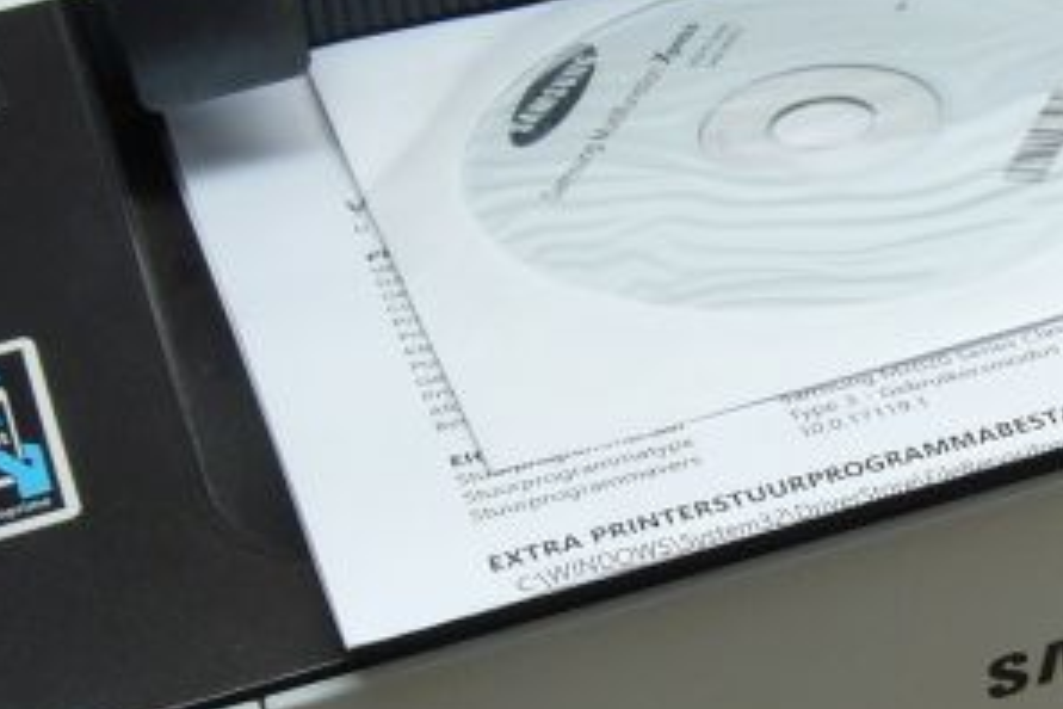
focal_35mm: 98
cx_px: 838
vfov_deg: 13.9
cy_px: 458
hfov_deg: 20.6
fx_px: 2893
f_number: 2.8
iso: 80
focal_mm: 5.8
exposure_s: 1/25
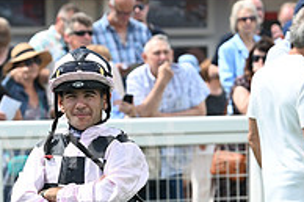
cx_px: 89
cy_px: 245
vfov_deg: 3.1
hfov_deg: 4.6
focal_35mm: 449
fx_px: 3788
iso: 400
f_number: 5.6
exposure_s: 1/1000
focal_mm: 150
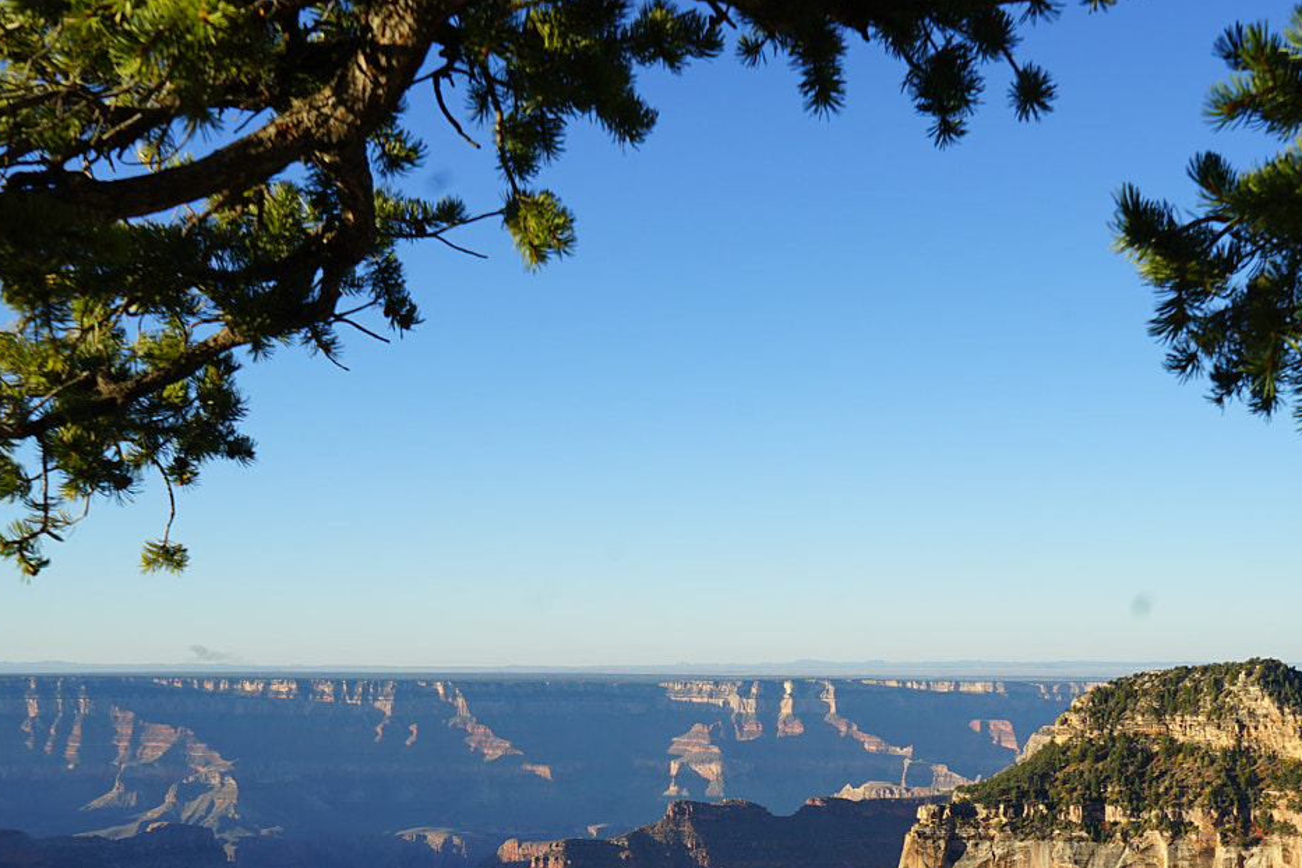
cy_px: 740
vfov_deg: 27.3
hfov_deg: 41.1
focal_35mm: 48
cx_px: 719
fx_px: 1736
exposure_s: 1/90
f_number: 9.5
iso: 100
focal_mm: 28
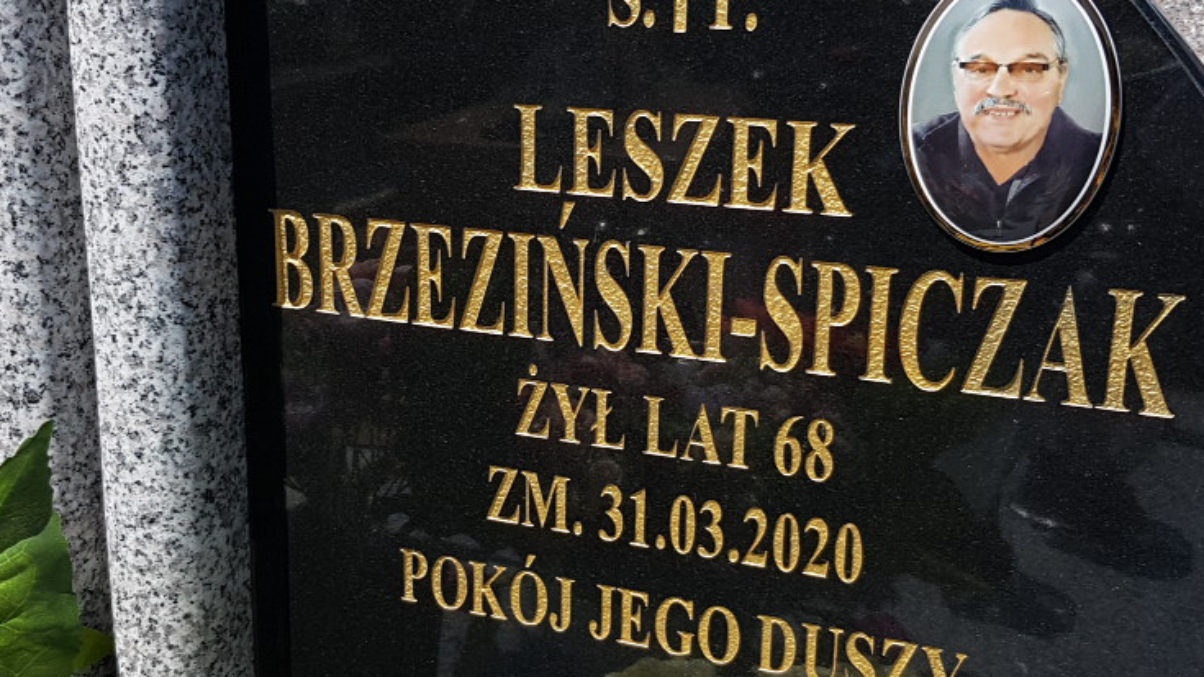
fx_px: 1181
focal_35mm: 37
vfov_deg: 31.9
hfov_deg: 54.0
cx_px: 567
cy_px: 395
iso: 50
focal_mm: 4.2
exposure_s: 1/2268
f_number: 1.7
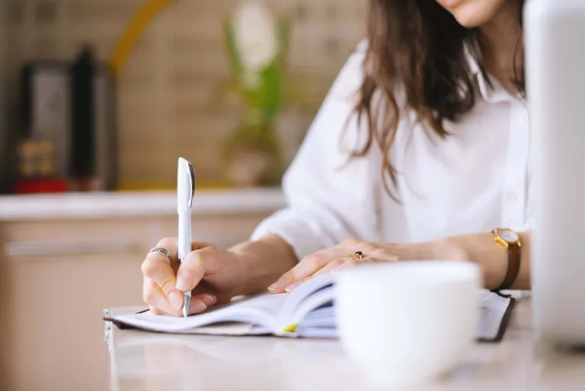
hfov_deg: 39.6
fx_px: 813
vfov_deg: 27.0
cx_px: 292
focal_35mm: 50
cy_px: 196
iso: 250
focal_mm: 50
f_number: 2
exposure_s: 1/640
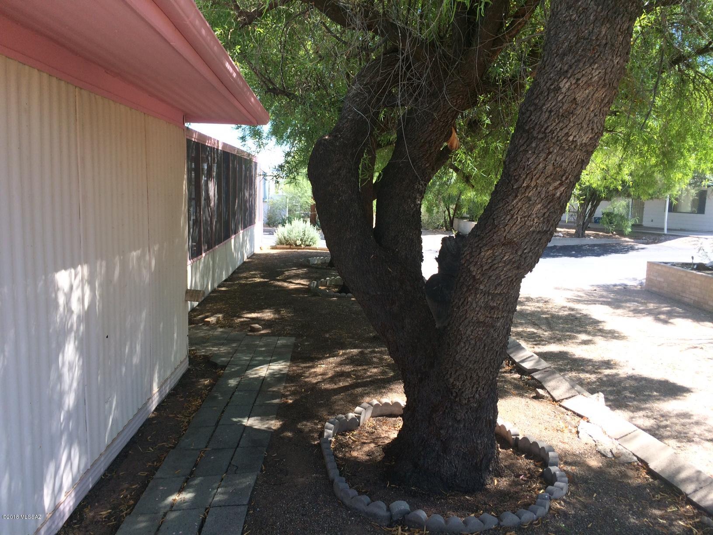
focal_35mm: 29
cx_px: 356
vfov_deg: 48.2
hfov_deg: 61.7
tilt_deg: -5.5
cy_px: 268
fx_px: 597
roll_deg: -1.6
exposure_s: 1/366
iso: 32
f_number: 2.2
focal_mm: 4.15
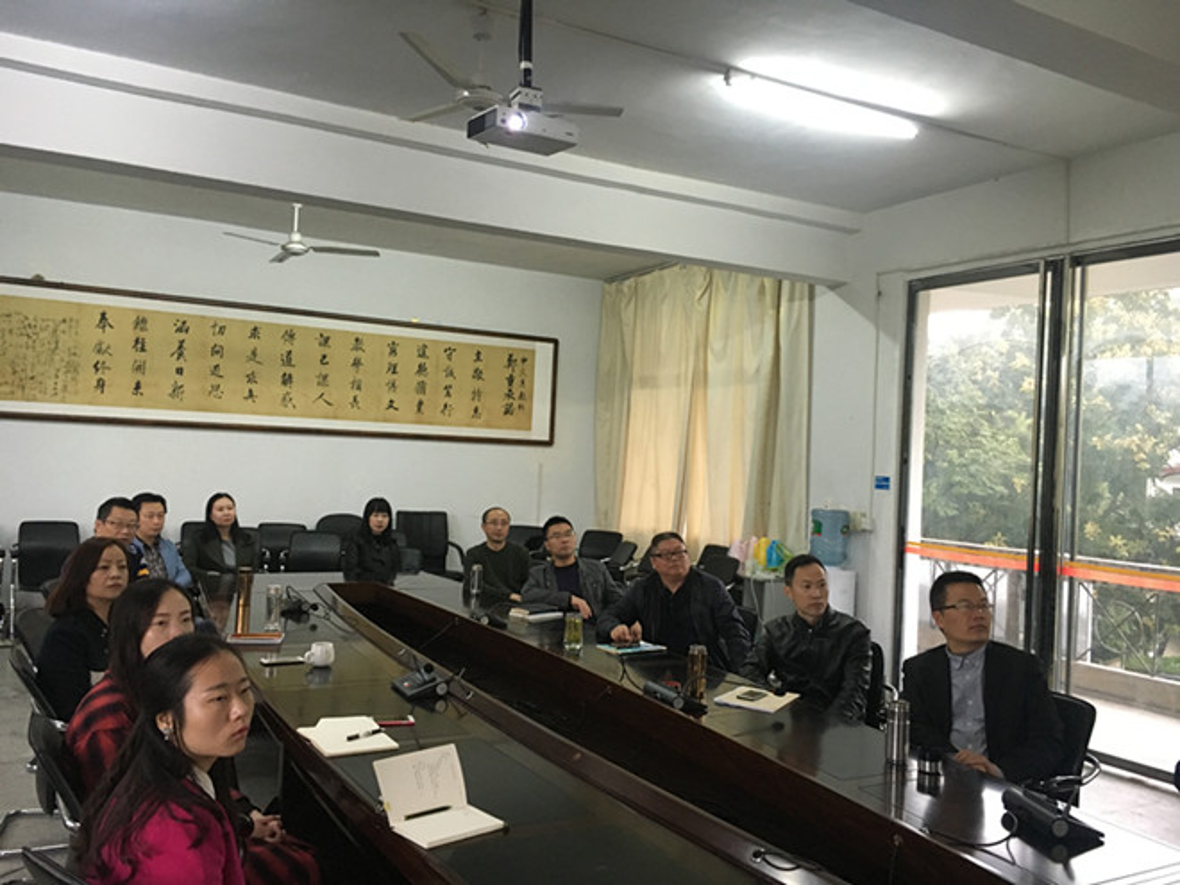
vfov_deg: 48.2
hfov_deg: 61.7
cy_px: 442
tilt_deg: +0.7
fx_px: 989
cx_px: 590
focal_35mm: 29
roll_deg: -3.0
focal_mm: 4.15
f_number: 2.2
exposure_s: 1/33
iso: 200
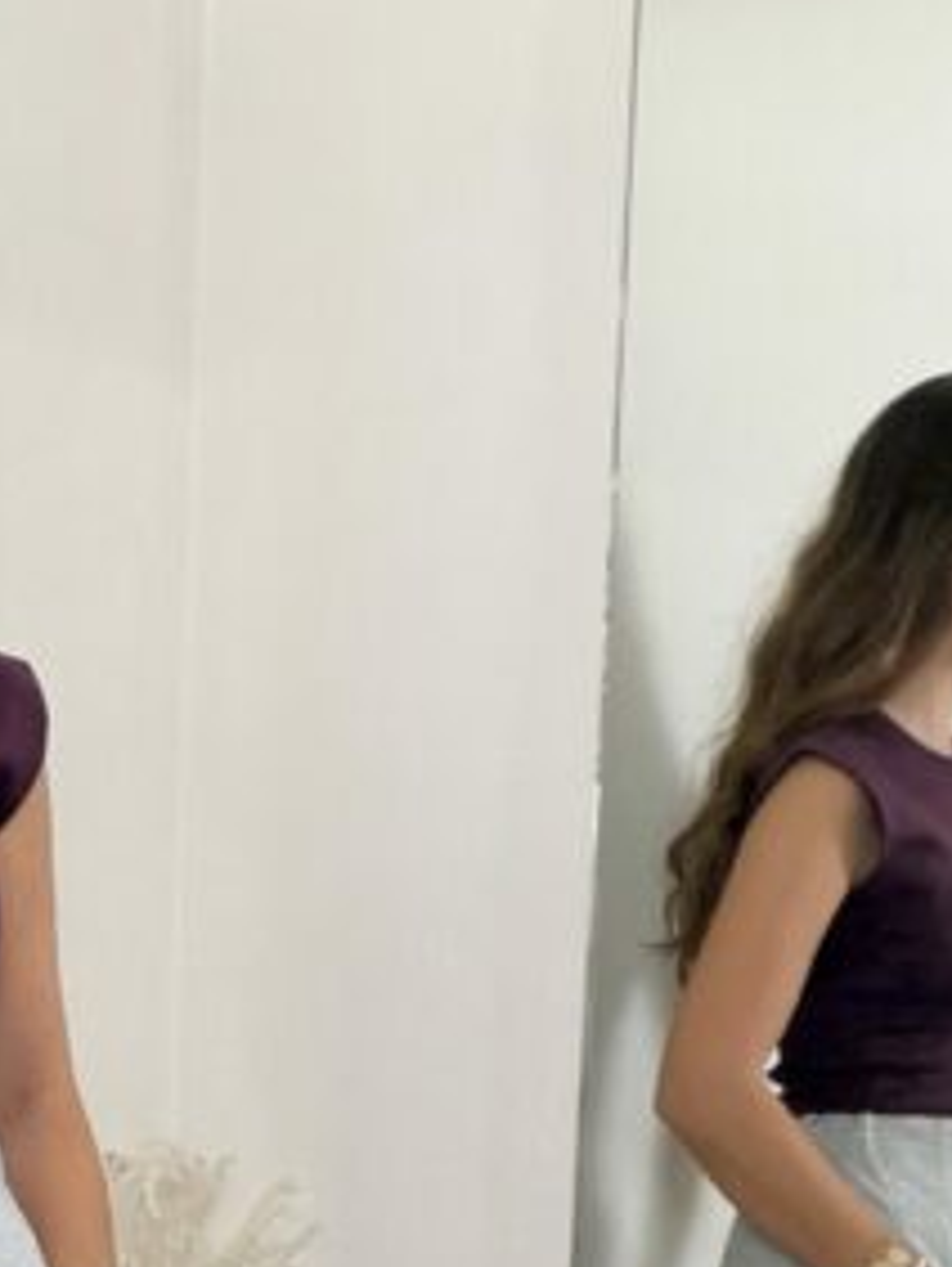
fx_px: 3112
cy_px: 1325
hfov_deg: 16.7
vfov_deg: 22.0
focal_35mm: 85
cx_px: -171
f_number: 1.9
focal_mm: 2.71
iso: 125
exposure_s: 1/50
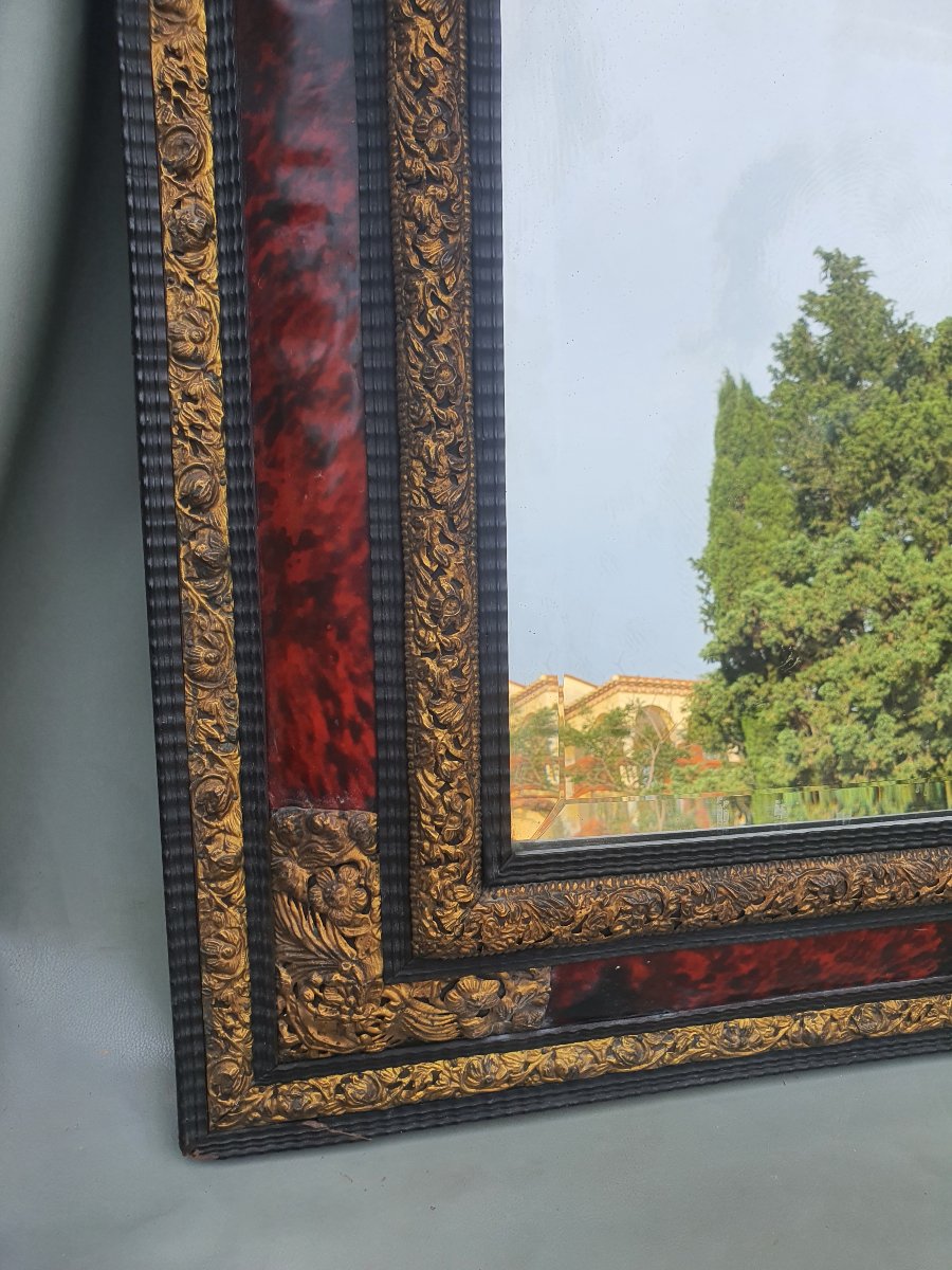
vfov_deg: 67.3
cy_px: 635
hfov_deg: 53.1
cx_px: 476
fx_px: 953
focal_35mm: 26
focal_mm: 4.3
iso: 50
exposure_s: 1/482
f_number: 2.4
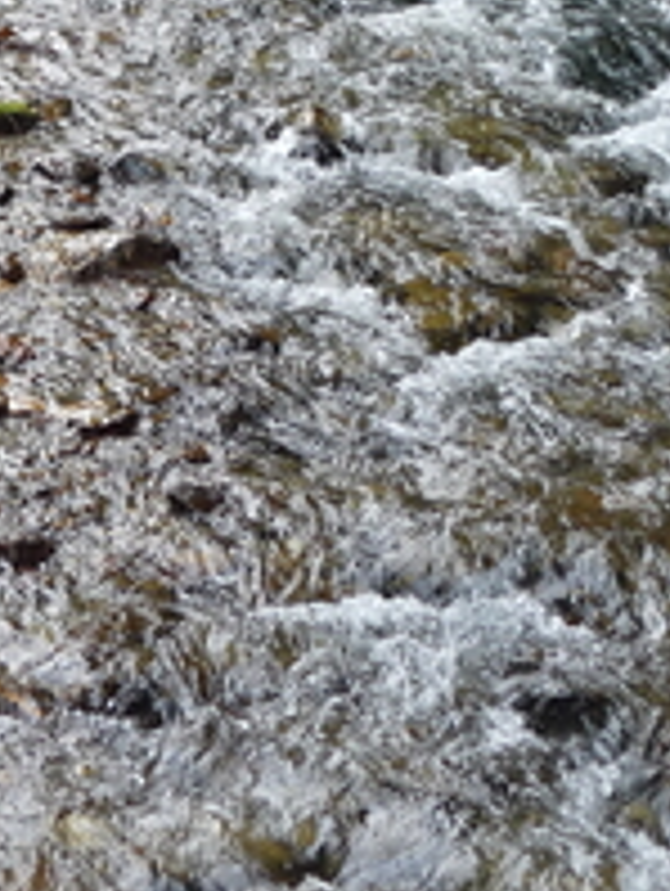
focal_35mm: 129
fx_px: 3322
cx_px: 27
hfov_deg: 11.4
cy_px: -423
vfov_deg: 14.3
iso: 100
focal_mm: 7.2
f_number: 3
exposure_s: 1/80
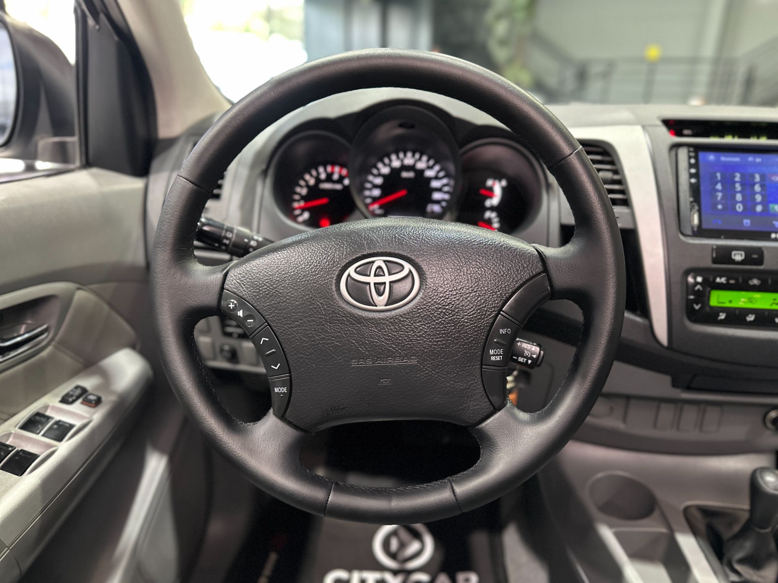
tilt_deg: -20.4
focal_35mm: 24
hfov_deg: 71.6
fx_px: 539
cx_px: 389
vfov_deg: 56.8
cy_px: 292
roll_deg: -1.3
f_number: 1.78
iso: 640
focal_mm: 6.86
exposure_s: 1/40
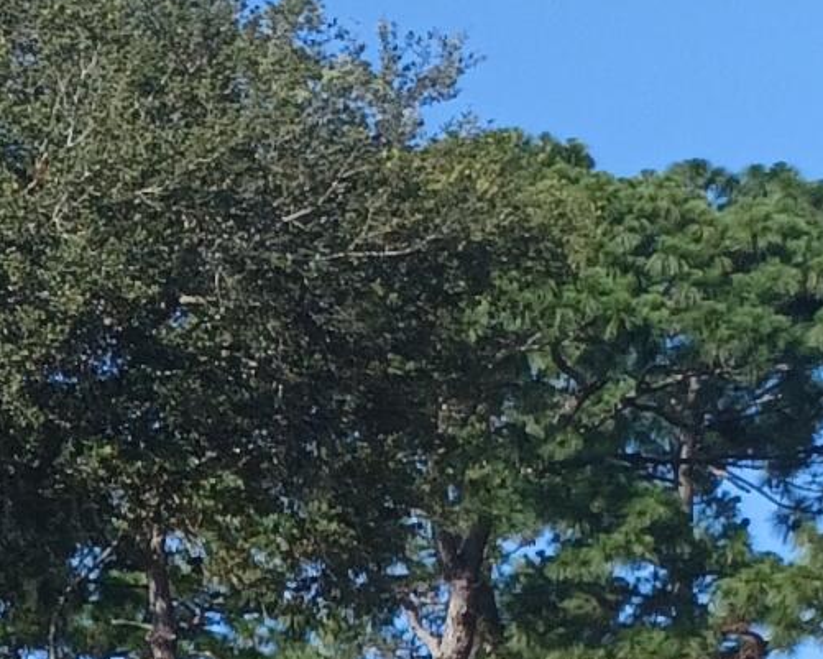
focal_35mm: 146
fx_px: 3557
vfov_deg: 10.1
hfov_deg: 10.8
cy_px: 1099
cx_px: -1298
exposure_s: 1/319
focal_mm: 4.6
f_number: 1.8
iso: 32
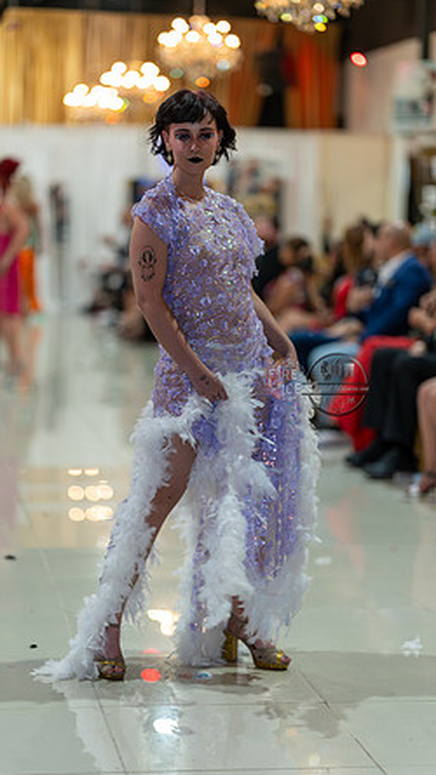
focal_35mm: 90
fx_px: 1852
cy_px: 385
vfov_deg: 23.7
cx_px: 188
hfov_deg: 13.4
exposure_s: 1/160
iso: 125
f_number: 1.4
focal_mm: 85
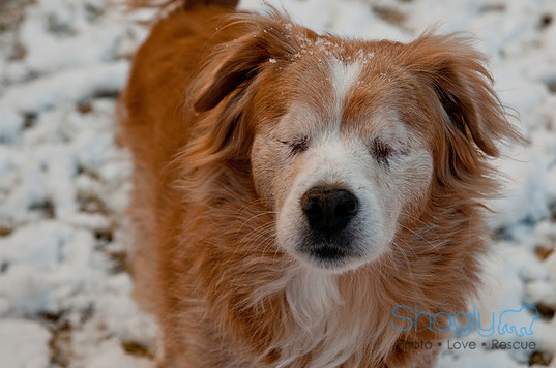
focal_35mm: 81
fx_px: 1249
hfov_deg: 25.1
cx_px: 257
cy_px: 172
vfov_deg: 16.8
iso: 400
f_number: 4.5
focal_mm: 50
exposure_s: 1/1000
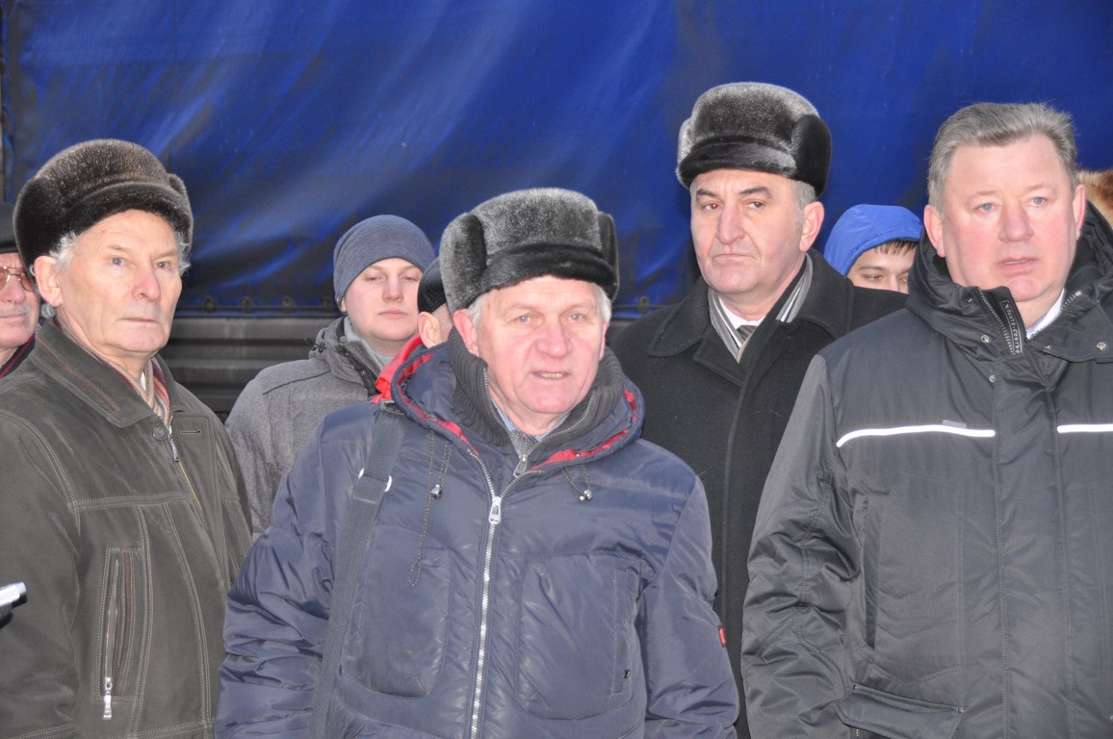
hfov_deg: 21.9
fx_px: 2872
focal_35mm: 93
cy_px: 370
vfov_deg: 14.7
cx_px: 556
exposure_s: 1/60
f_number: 4.8
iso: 800
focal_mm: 62
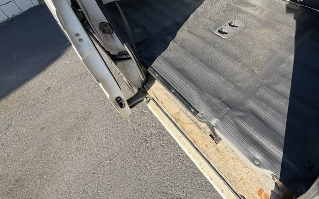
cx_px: 219
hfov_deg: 78.9
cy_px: 52
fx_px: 183
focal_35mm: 21
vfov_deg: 54.8
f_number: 2.2
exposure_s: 1/448
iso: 64
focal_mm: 2.22
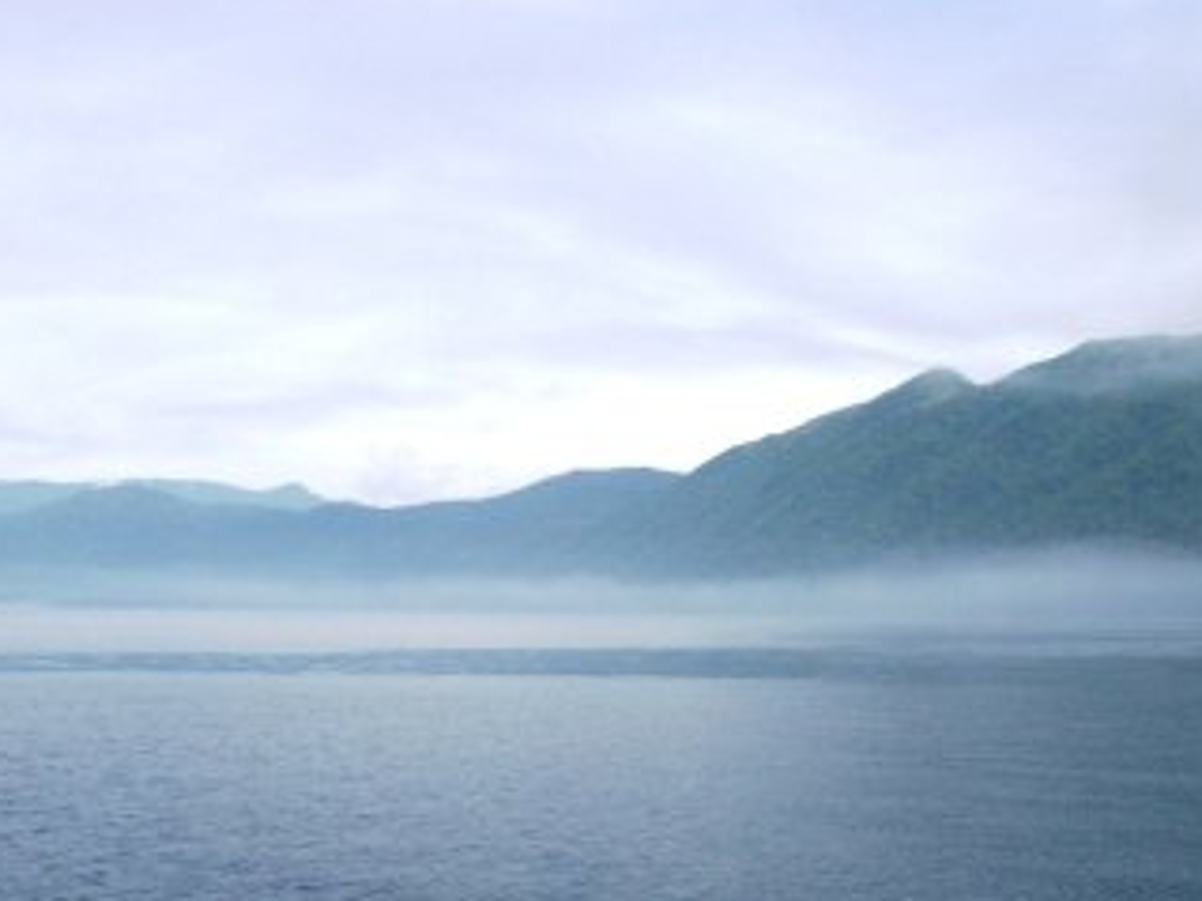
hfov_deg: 33.2
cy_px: 598
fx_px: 2013
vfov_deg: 25.1
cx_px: 558
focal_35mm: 58
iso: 50
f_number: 7.1
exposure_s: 1/250
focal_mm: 7.7
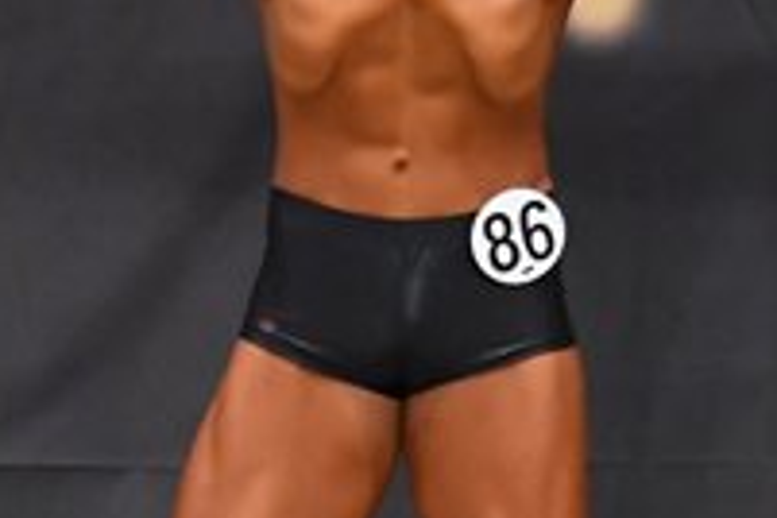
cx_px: -37
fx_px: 18042
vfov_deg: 1.6
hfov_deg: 2.5
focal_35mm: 836
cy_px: 305
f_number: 5.6
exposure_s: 1/400
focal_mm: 145
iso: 5000
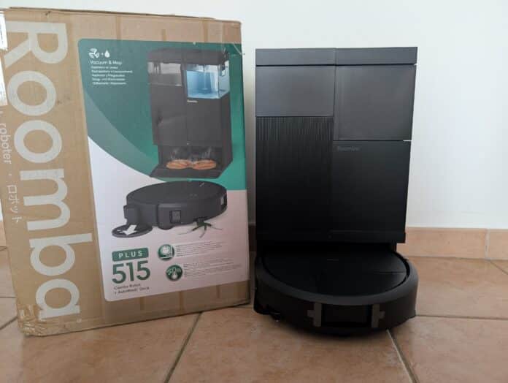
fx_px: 353
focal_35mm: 24
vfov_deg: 56.9
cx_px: 254
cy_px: 192
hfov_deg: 71.5
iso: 340
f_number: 1.68
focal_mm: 6.9
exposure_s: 1/23.8
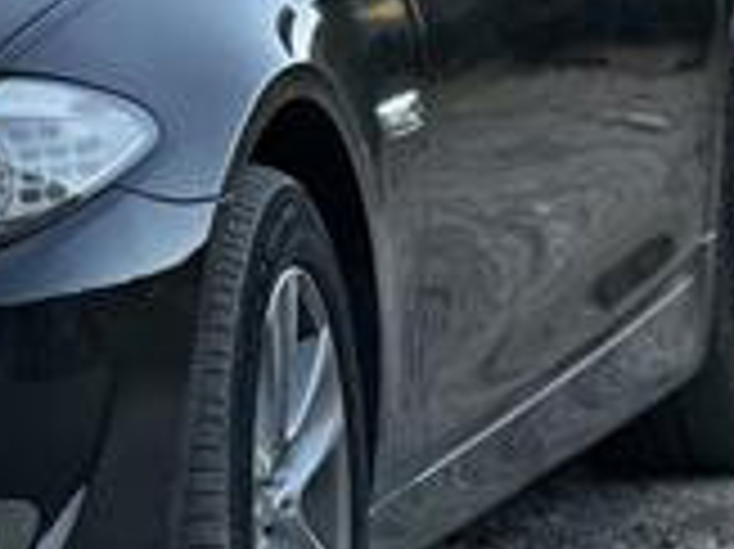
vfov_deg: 4.8
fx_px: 6526
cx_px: -540
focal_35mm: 308
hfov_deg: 6.3
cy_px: 79
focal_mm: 9
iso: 100
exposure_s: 1/121
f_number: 2.8
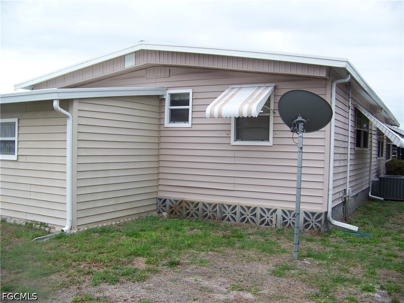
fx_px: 420
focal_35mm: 36
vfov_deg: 39.7
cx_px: 202
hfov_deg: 51.4
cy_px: 152
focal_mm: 5.85
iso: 64
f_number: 2.8
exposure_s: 1/100
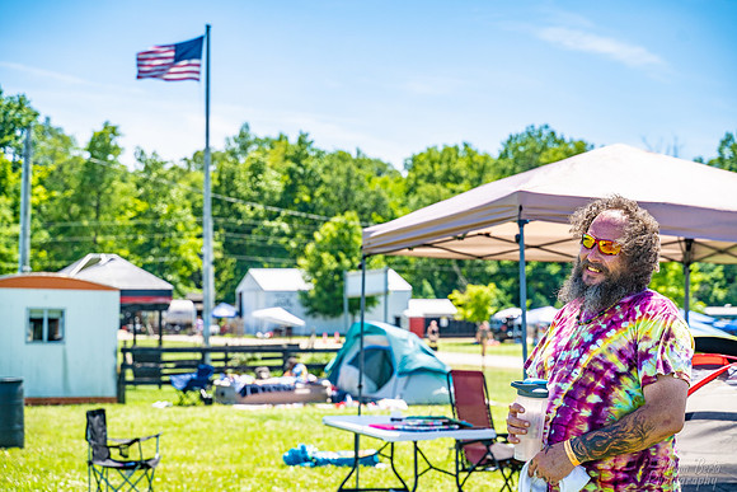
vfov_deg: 18.2
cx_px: 368
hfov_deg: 27.0
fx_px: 1536
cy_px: 246
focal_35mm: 75
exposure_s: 1/800
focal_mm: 75
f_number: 5
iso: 100
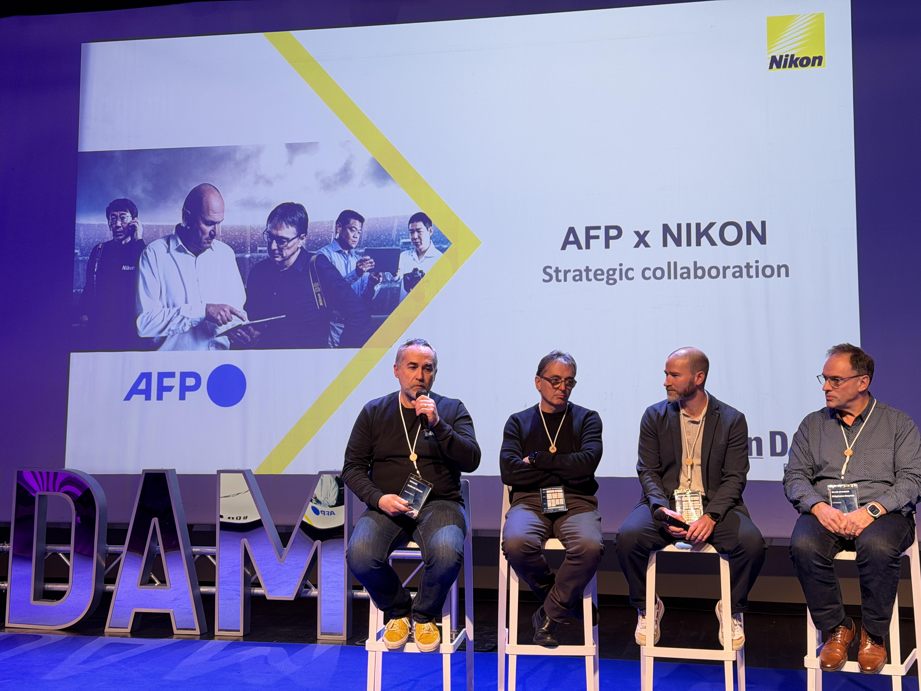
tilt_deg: +3.6
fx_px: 1277
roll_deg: +0.5
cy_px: 346
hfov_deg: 39.7
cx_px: 460
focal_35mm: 48
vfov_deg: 30.3
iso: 80
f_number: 1.78
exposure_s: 1/50
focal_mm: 6.76
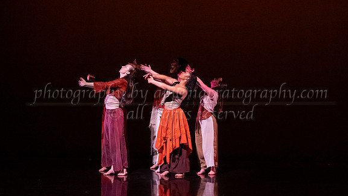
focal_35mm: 104
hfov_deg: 20.6
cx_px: 181
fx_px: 960
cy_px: 101
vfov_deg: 11.7
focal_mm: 75
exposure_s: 1/400
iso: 4000
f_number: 4
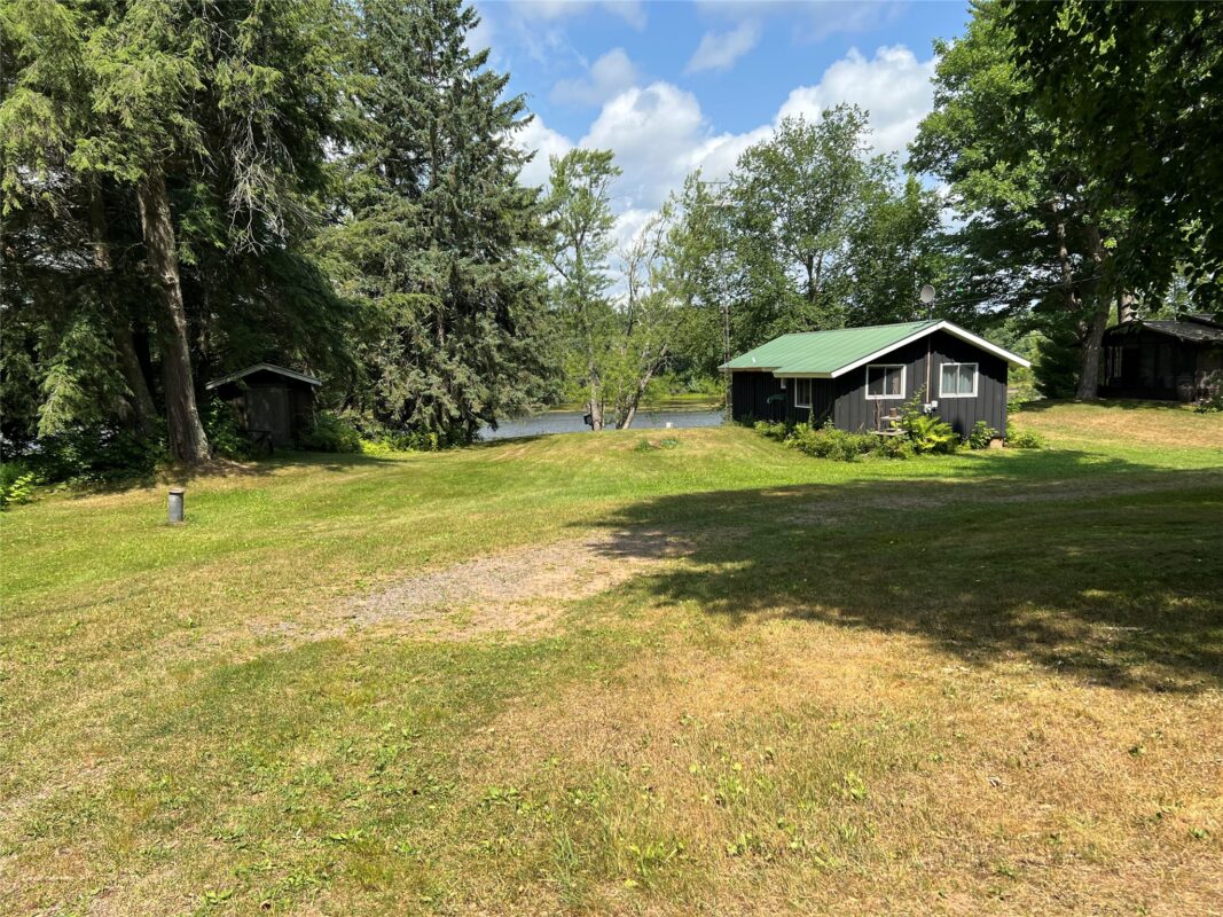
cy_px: 458
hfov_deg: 67.3
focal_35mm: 26
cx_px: 612
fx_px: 918
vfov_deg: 53.1
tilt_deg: -6.1
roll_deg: +1.0
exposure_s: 1/2457
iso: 50
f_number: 1.5
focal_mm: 5.7
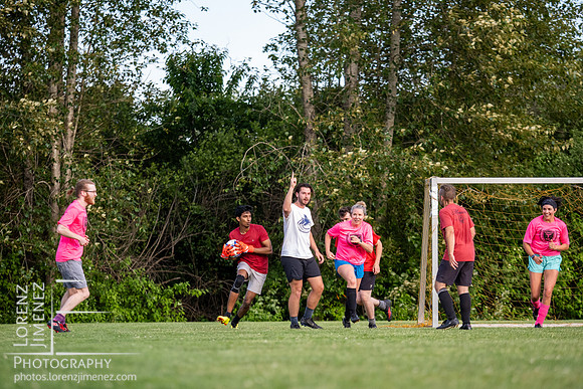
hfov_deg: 7.2
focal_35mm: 285
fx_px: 4618
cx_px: 292
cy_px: 215
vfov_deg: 4.8
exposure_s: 1/1250
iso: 640
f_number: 2.8
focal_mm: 135
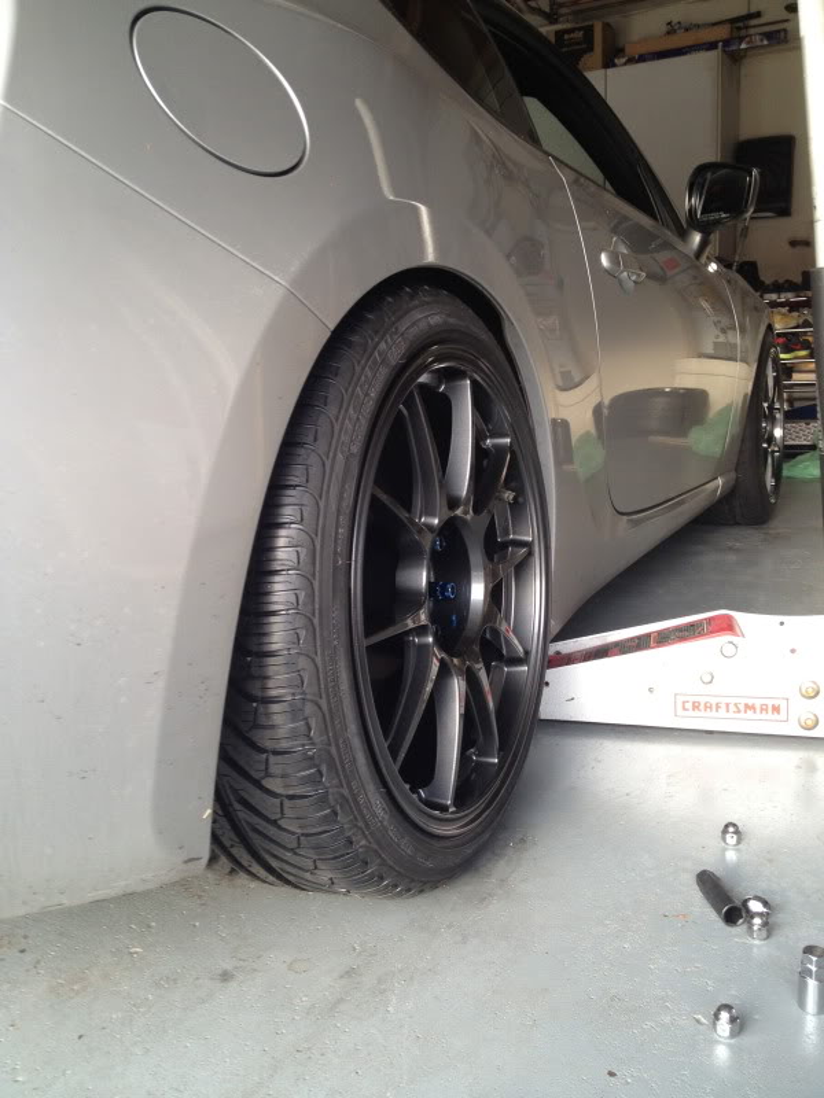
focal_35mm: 35
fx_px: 1111
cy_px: 549
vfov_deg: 52.6
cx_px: 412
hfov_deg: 40.7
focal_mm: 4.3
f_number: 2.4
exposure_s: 1/60
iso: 64
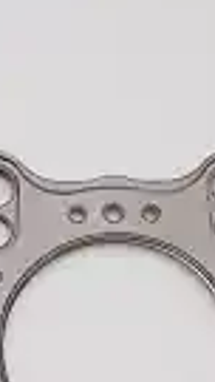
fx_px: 2191
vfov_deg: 10.0
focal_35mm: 216
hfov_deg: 5.6
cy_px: 209
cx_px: -31
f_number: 10
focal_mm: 31
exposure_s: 1/125
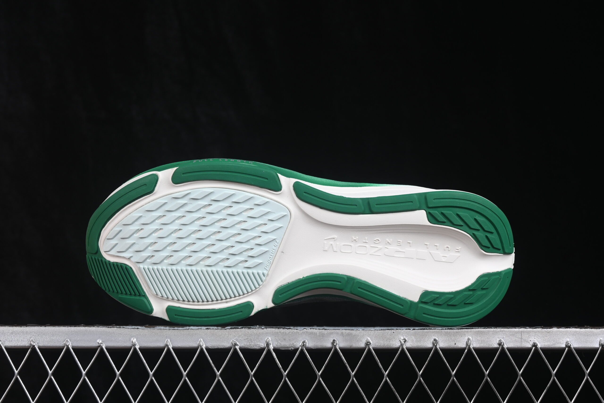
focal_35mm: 75
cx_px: 302
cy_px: 202
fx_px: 1258
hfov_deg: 27.0
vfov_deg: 18.2
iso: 160
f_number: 8
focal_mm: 50
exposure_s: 1/80
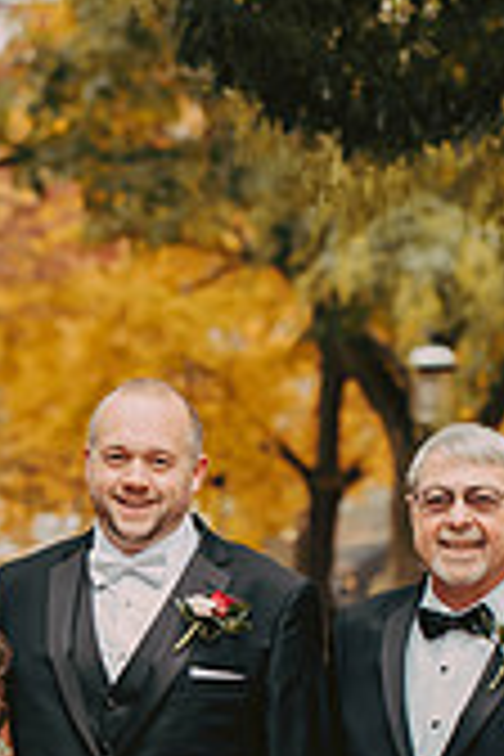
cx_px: 45
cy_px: 680
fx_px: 4494
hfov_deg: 6.4
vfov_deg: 9.6
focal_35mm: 214
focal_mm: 80
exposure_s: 1/500
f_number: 3.2
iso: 800
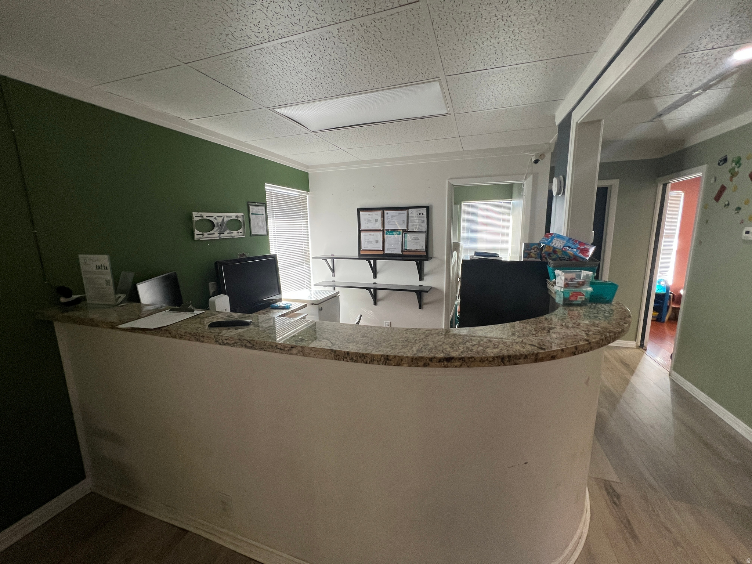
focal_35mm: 13
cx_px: 376
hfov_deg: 106.2
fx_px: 282
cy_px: 282
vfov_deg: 89.9
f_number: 1.8
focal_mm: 1.57
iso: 160
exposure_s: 1/120
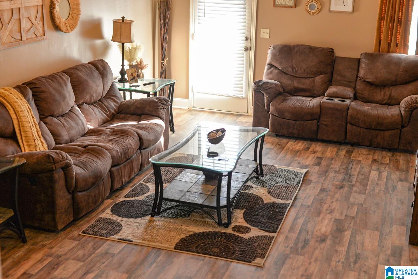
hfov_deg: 39.6
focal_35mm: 50
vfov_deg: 27.0
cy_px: 140
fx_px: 581
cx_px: 209
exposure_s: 1/125
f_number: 3.2
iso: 1000
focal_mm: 50
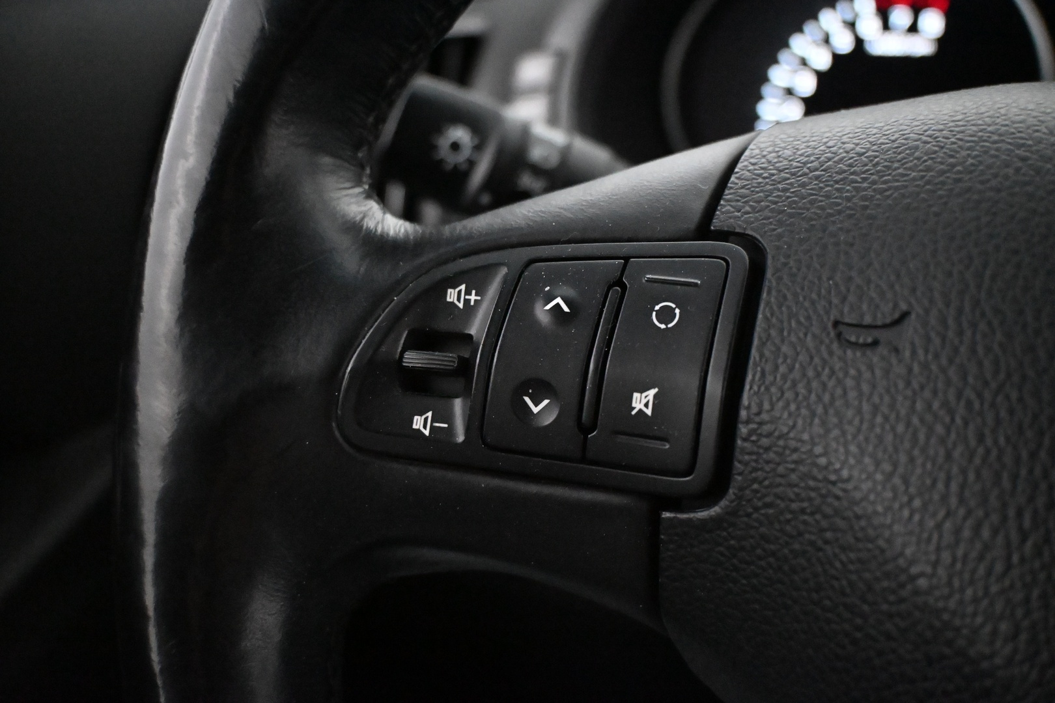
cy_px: 352
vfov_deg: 36.9
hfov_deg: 53.1
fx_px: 1055
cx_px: 528
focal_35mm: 36
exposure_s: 1/100
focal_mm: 24
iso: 12800
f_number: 4.2
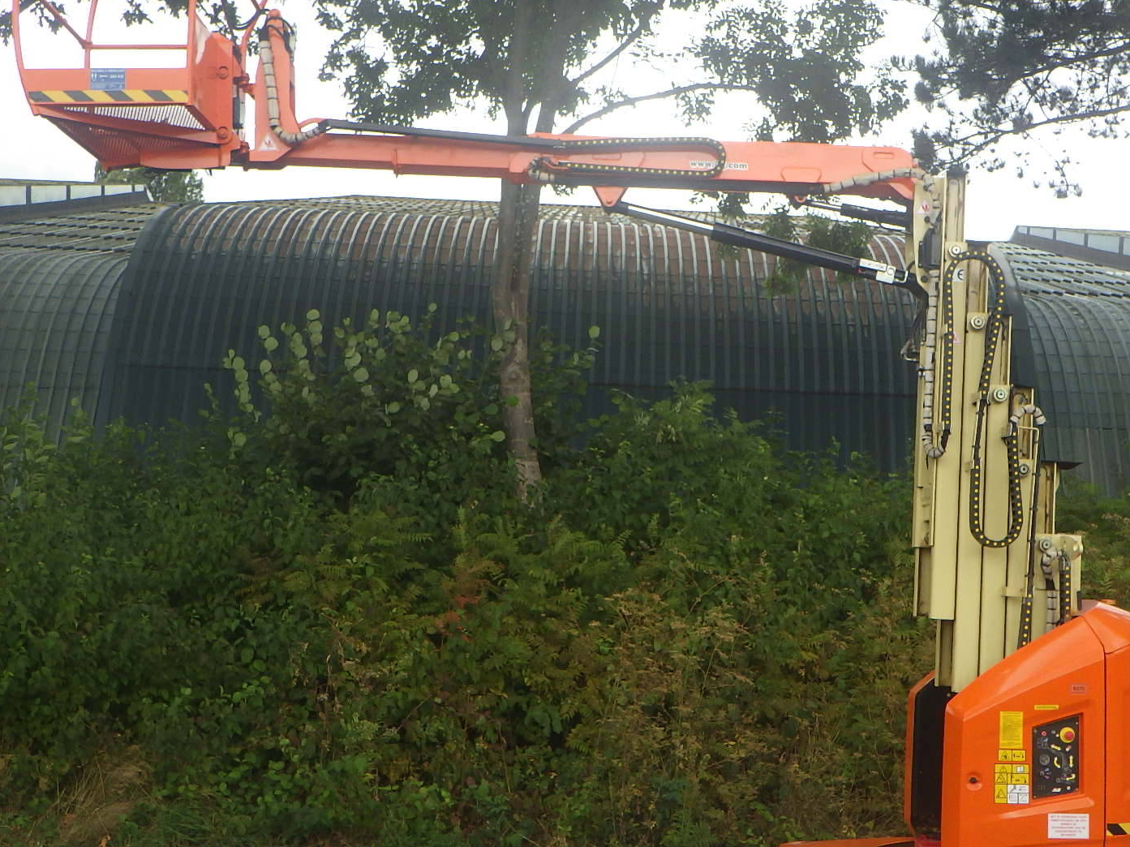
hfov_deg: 38.0
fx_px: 1632
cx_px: 696
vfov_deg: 29.1
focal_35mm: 50
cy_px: 432
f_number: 3.8
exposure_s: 1/160
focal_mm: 6.1
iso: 125
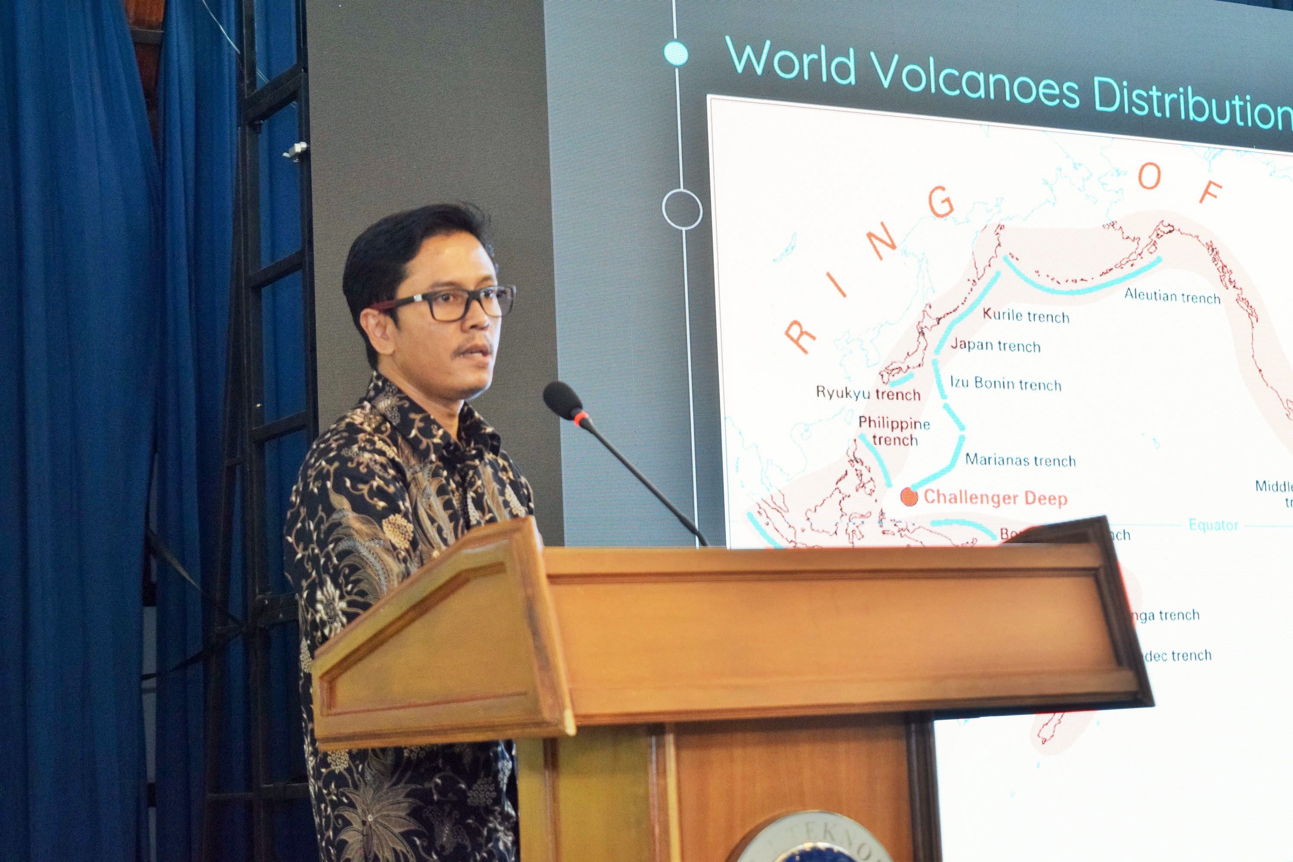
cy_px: 431
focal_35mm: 72
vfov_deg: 18.9
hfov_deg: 28.1
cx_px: 646
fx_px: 2586
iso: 1600
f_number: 5.6
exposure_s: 1/100
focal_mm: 48
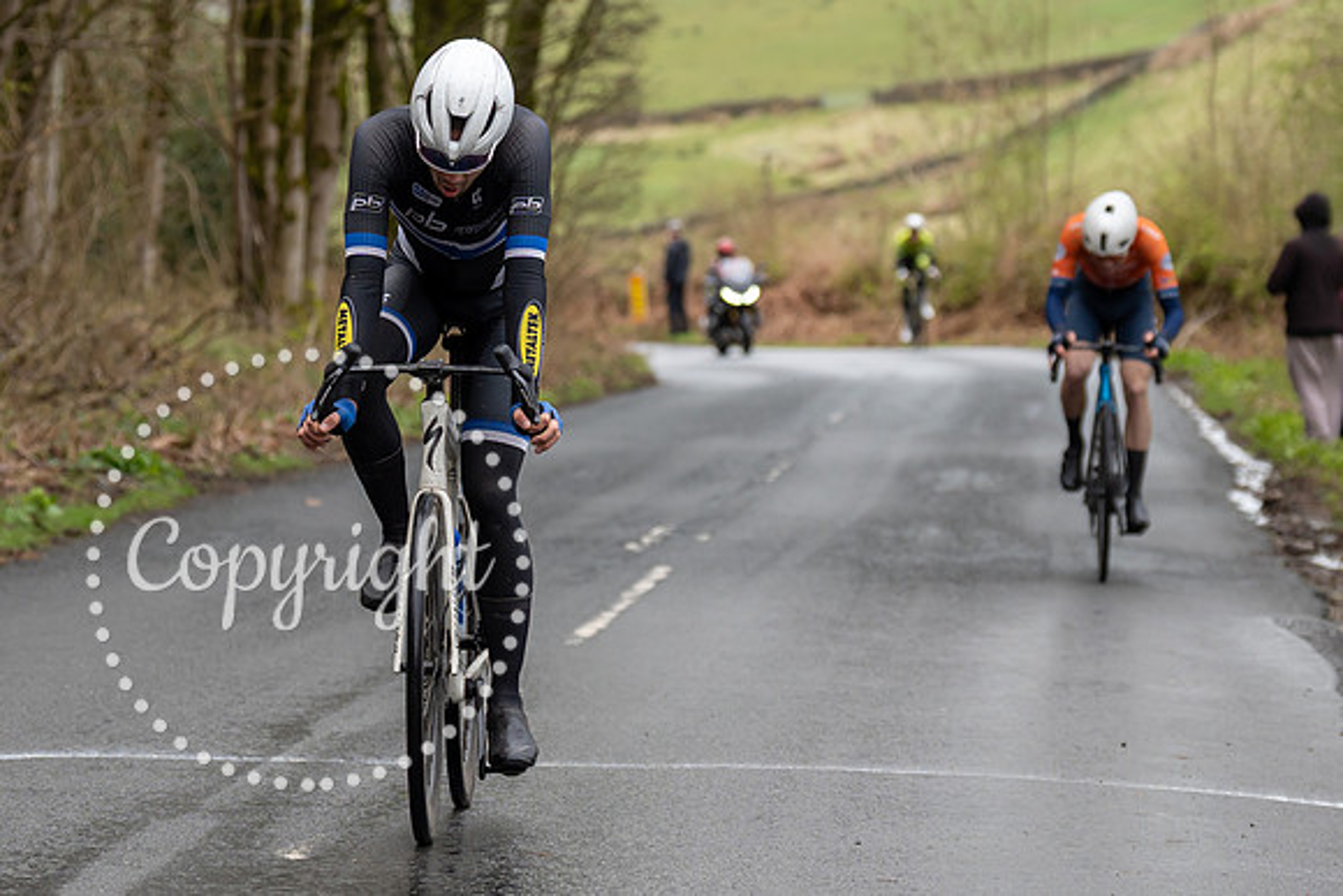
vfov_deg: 7.0
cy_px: 257
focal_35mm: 195
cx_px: 596
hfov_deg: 10.5
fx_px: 7278
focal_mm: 95
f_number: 3.5
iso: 500
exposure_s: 1/1000
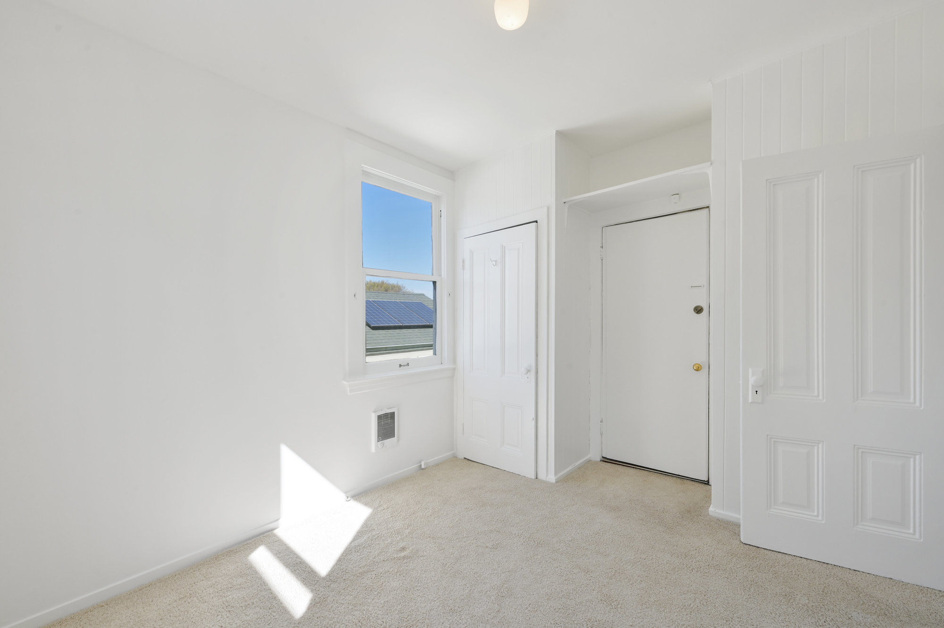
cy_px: 314
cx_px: 472
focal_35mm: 14
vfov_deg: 81.1
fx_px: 367
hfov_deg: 104.3
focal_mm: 14
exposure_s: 1/100
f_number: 11
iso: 400
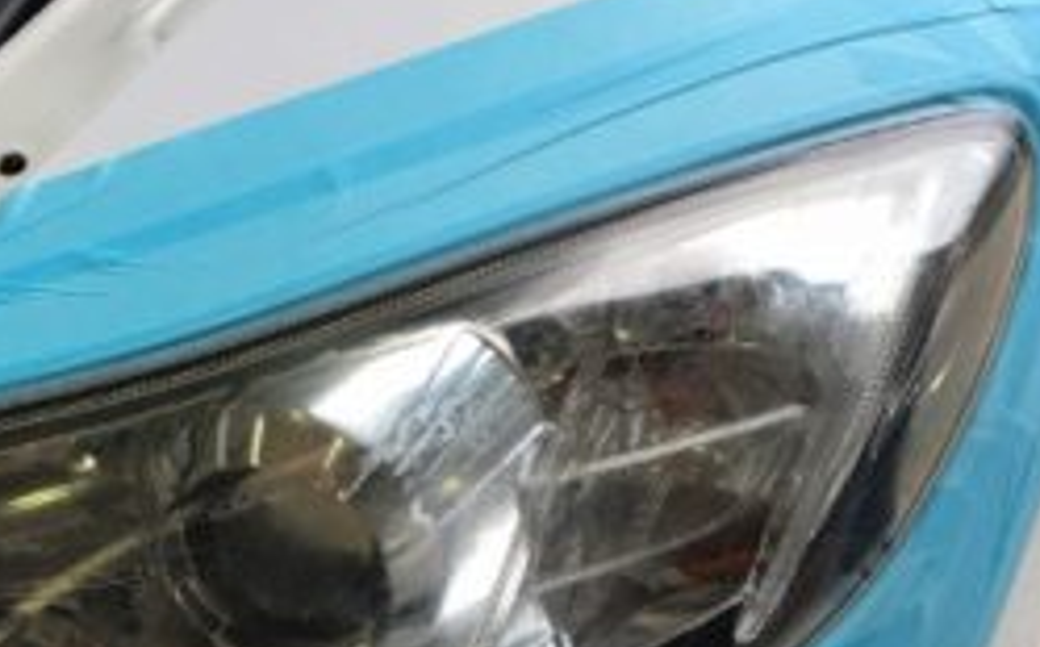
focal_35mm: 68
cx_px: 121
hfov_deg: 29.1
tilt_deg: -46.5
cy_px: 670
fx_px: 1925
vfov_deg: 18.5
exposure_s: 1/242
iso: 25
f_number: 2.2
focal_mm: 4.15
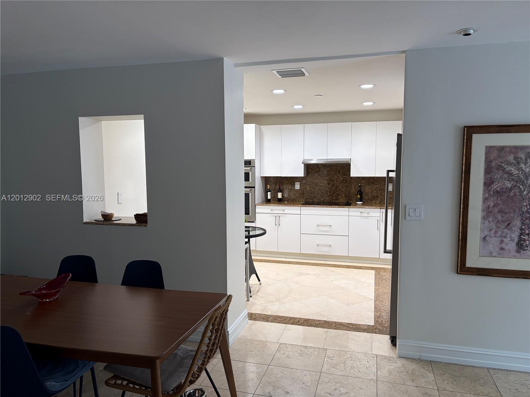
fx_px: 398
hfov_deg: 67.3
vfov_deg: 53.1
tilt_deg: -5.4
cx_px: 265
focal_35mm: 26
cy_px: 198
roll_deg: +0.5
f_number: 1.6
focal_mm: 5.96
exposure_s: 1/60
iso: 80
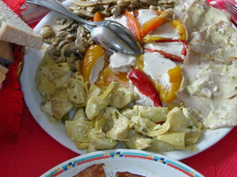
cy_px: 56
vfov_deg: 26.8
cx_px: 135
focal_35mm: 54
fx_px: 370
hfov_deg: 35.5
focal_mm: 5.6
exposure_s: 1/30
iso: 100
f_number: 2.7
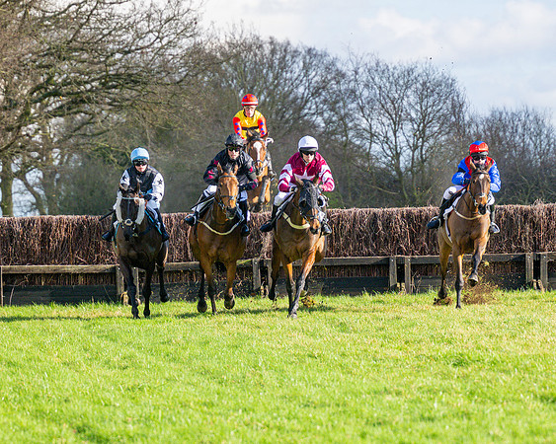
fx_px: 5033
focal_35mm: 306
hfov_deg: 6.3
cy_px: 271
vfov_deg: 5.1
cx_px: 328
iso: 400
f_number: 4
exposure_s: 1/2000
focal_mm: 145
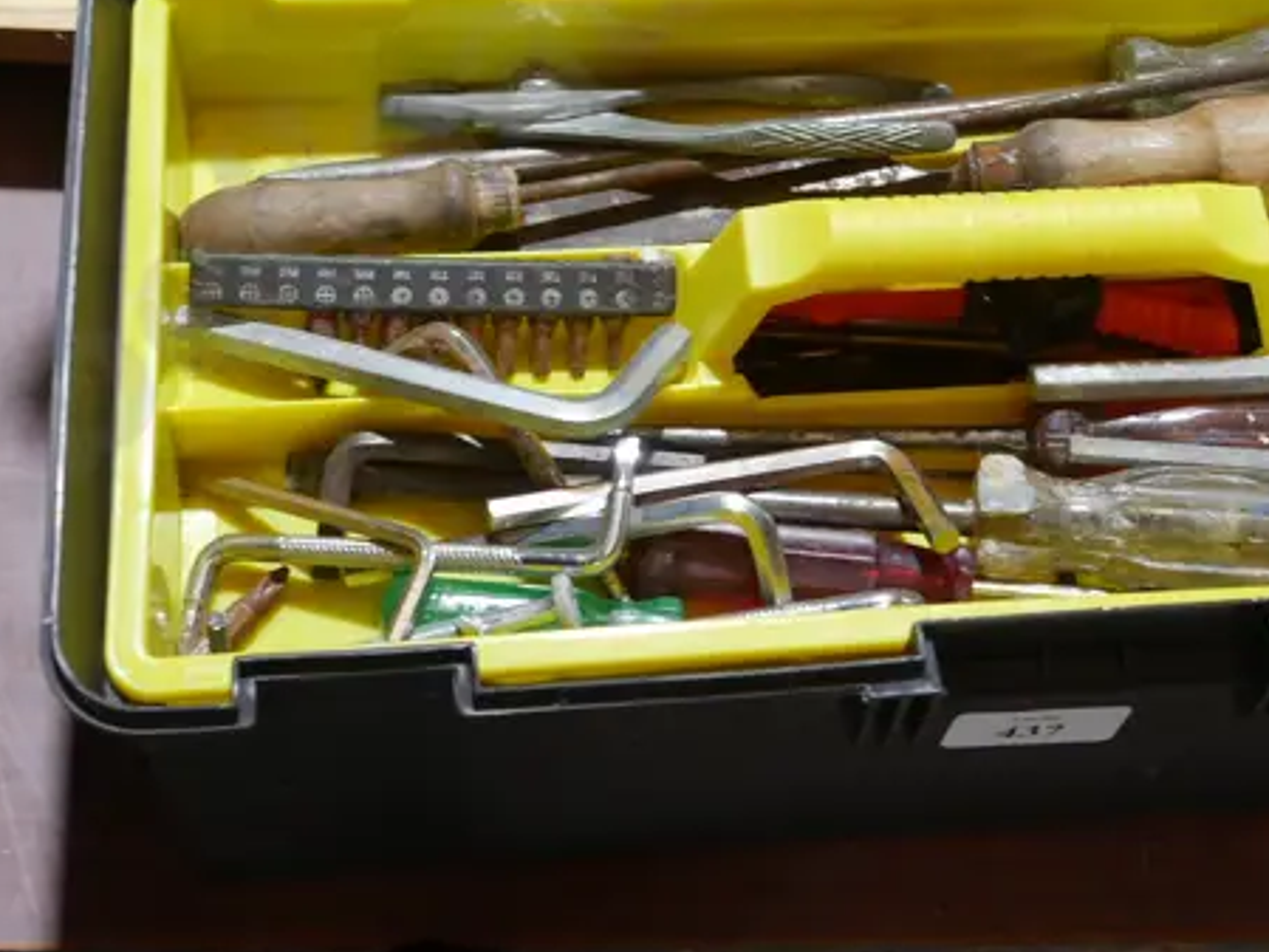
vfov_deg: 19.5
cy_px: -34
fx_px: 2677
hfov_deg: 26.7
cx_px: 653
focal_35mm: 73
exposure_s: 1/60
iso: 400
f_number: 3.6
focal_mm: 16
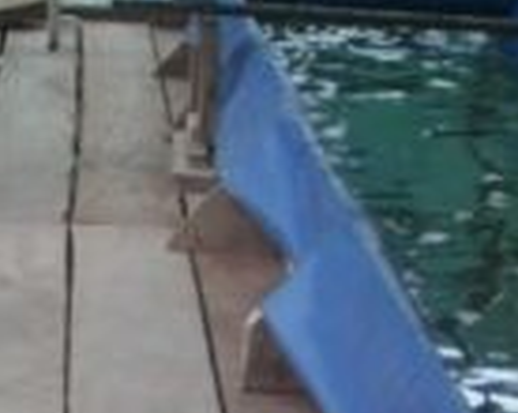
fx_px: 2495
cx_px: -98
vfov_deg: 9.0
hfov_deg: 11.6
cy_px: 773
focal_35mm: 163
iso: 100
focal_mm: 6.3
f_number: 2.9
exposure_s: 1/200
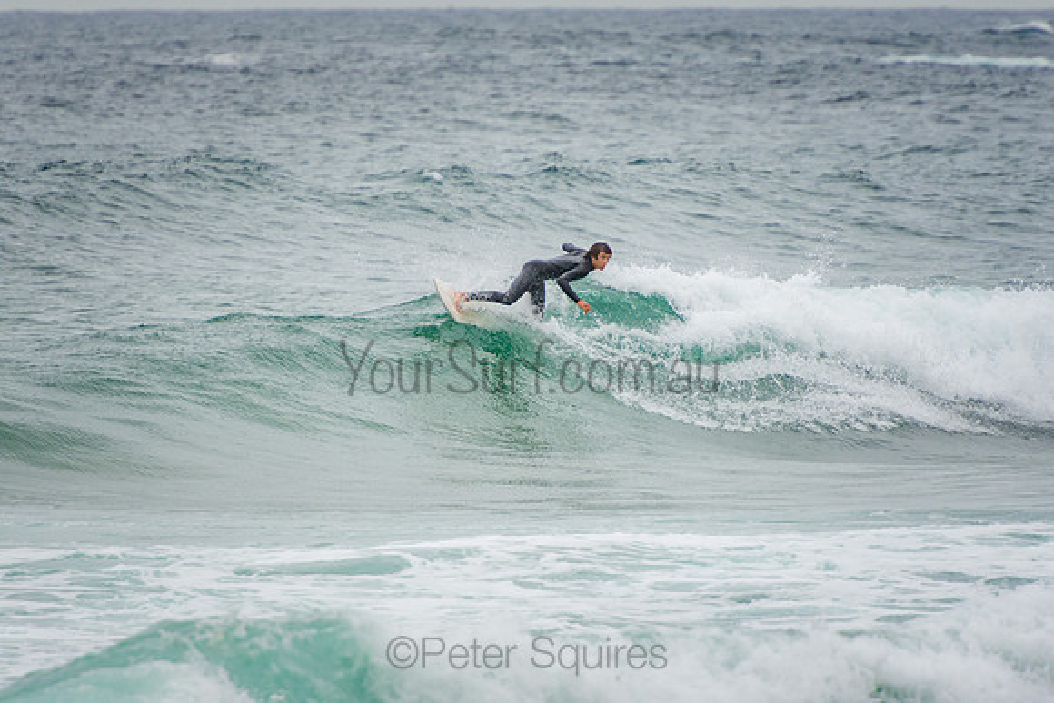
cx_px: 545
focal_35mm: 617
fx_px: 18081
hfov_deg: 3.3
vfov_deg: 2.2
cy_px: 339
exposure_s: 1/1600
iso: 280
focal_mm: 390
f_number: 5.6
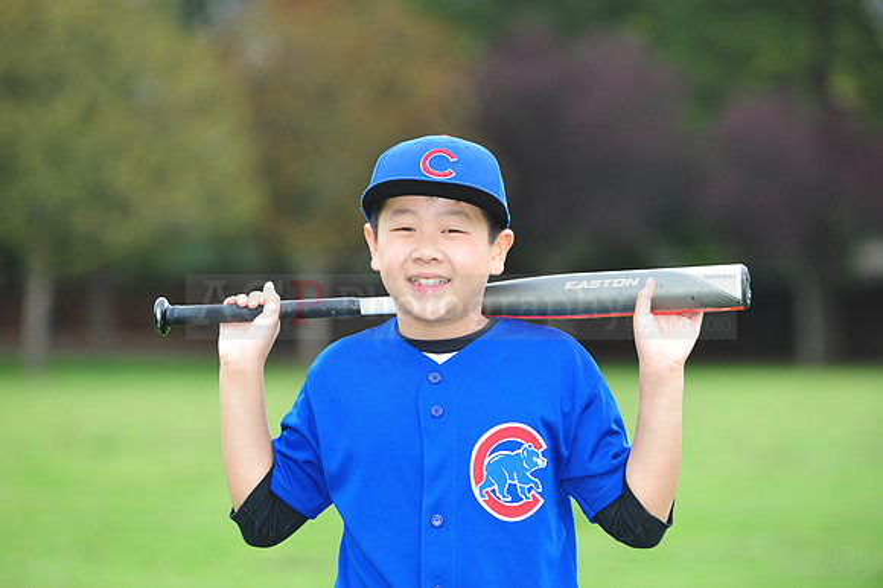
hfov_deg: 10.3
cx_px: 442
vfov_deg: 6.9
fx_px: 4903
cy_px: 294
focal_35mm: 200
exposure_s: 1/400
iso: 400
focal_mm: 200
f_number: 5
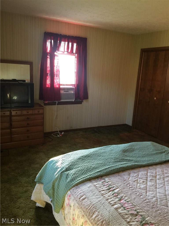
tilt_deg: -11.0
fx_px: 189
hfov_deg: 48.2
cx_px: 84
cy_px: 113
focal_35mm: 29
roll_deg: -2.6
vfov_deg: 61.7
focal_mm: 4.15
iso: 100
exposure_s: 1/15
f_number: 2.2
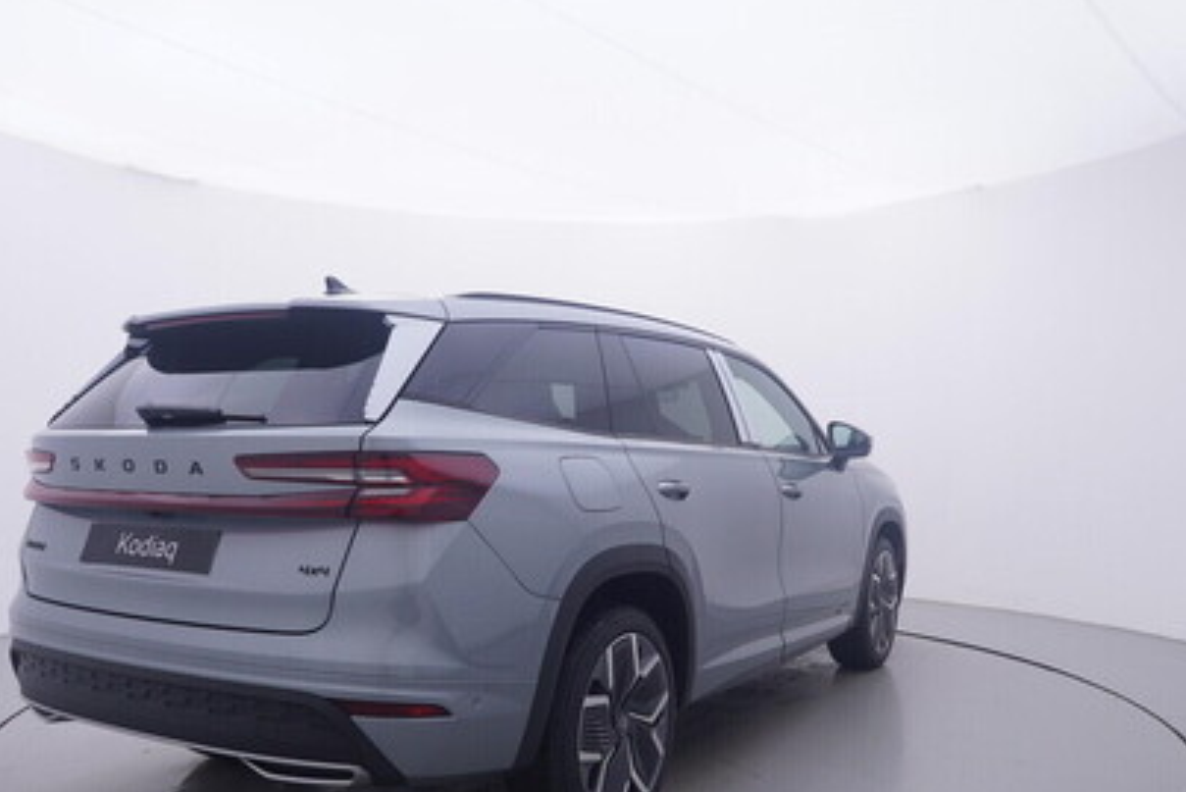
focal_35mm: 31
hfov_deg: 60.8
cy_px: 499
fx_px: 1011
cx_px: 593
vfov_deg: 42.4
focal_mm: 15
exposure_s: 1/80
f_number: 5
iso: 200
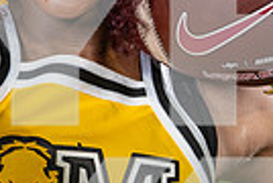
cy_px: 19
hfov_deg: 8.4
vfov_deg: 5.6
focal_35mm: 246
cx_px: 130
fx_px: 1870
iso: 640
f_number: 4.5
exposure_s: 1/250
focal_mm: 57
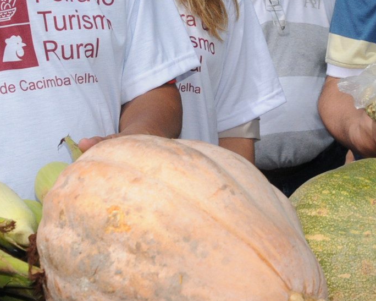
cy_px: 27
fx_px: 1079
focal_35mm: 97
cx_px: 103
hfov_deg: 19.6
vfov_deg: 15.7
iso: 640
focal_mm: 22
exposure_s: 1/250
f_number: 7.1
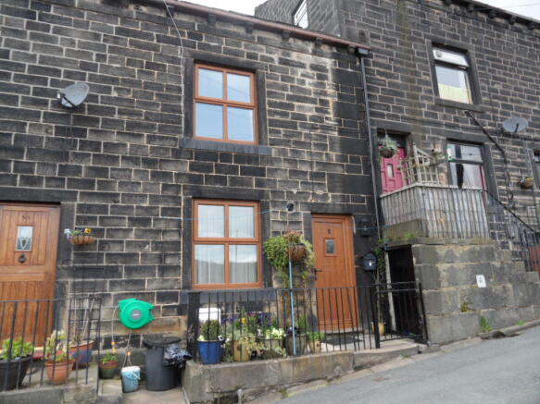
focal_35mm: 24
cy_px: 202
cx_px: 270
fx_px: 374
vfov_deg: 56.8
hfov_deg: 71.6
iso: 80
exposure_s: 1/180
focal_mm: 3.9
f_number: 3.2
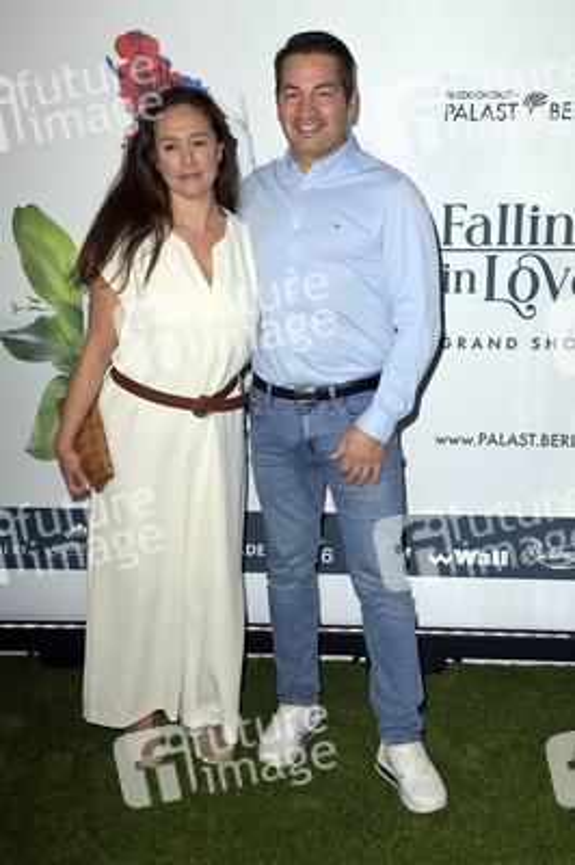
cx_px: 288
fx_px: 1080
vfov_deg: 43.6
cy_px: 432
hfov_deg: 29.8
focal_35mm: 45
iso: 640
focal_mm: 45
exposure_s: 1/250
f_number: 6.3
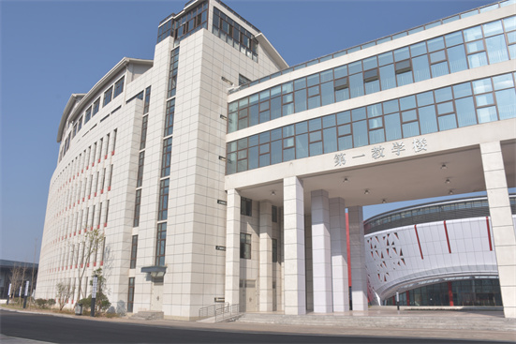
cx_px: 258
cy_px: 172
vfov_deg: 47.9
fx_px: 387
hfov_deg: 67.4
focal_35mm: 27
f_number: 10
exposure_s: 1/250
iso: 200
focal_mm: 18
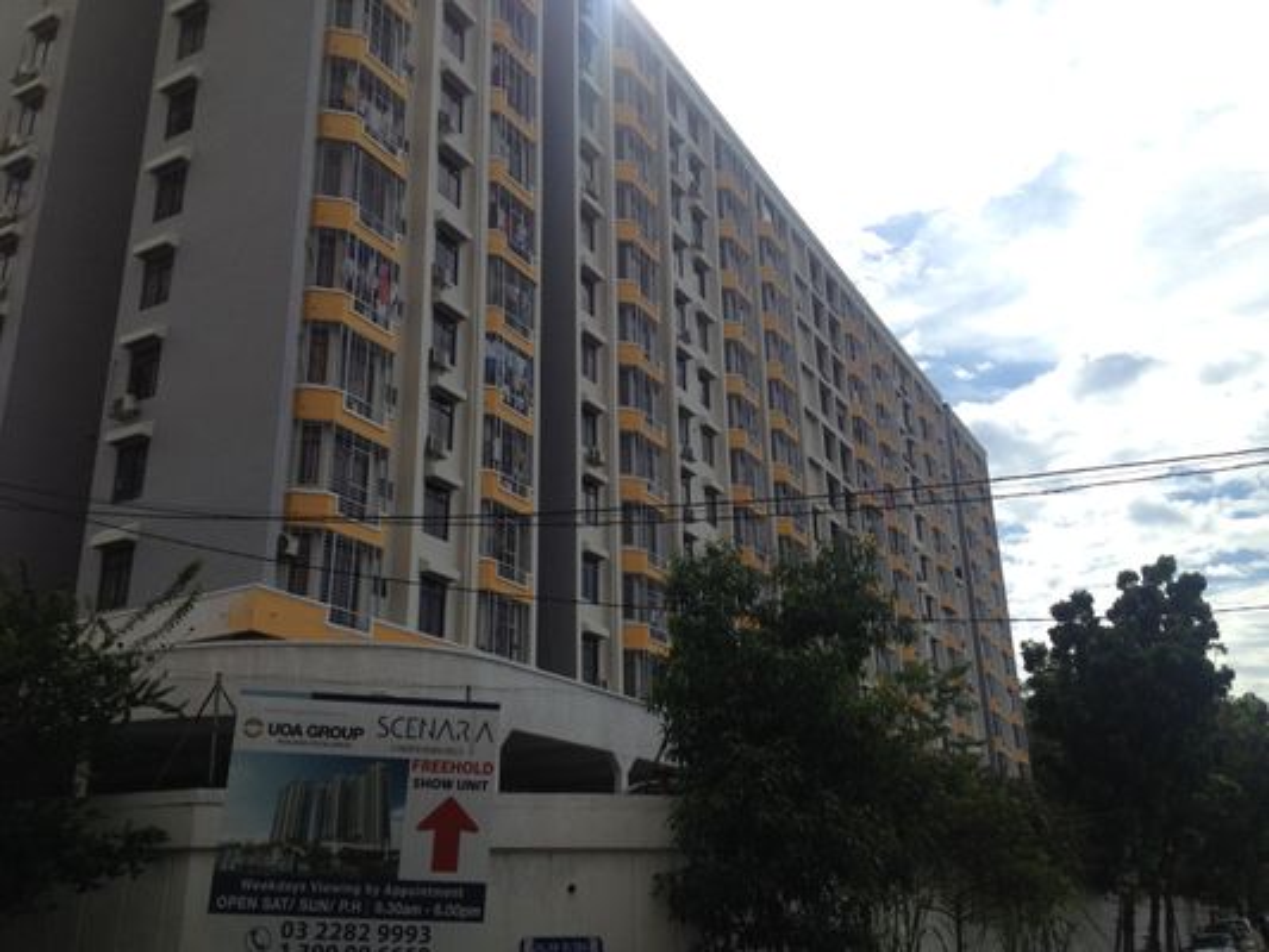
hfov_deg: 52.6
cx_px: 634
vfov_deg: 40.7
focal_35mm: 35
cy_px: 476
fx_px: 1283
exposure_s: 1/2632
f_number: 2.4
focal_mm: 4.28
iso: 50
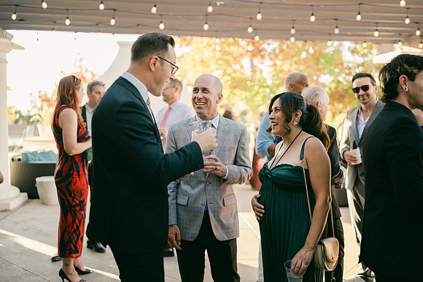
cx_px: 212
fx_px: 411
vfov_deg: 37.9
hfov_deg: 54.4
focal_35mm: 35
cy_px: 141
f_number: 1.4
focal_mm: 35
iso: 64
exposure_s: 1/250
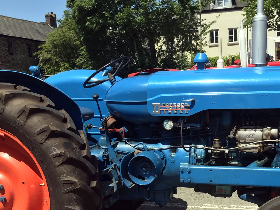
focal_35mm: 49
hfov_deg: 38.9
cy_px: 132
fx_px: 396
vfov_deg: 29.6
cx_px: 146
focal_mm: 3.99
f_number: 1.8
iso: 20
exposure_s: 1/1808
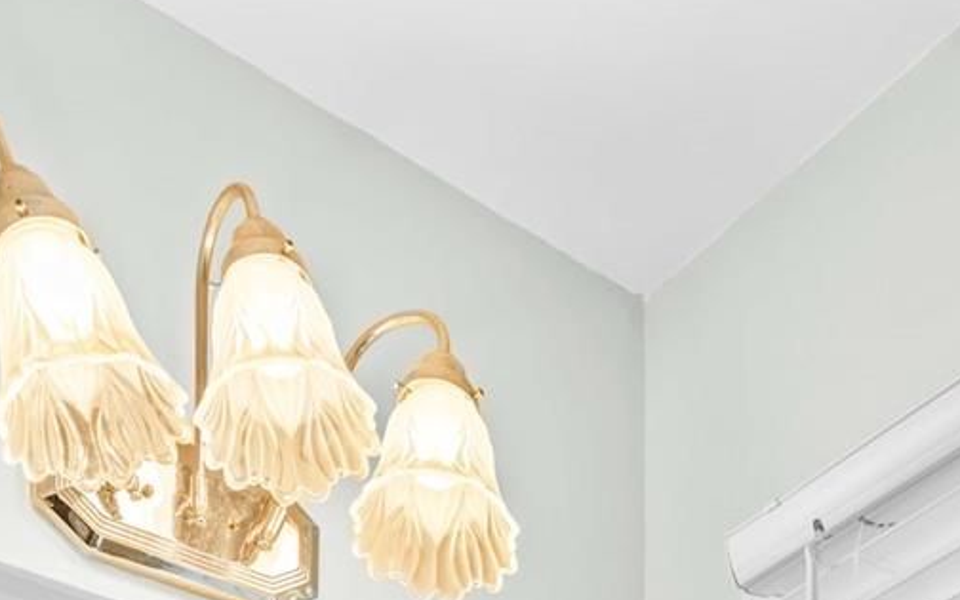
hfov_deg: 33.8
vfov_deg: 14.5
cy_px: 1436
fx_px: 1544
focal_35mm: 59
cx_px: 724
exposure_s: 1/15
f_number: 7.1
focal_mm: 19
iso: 100
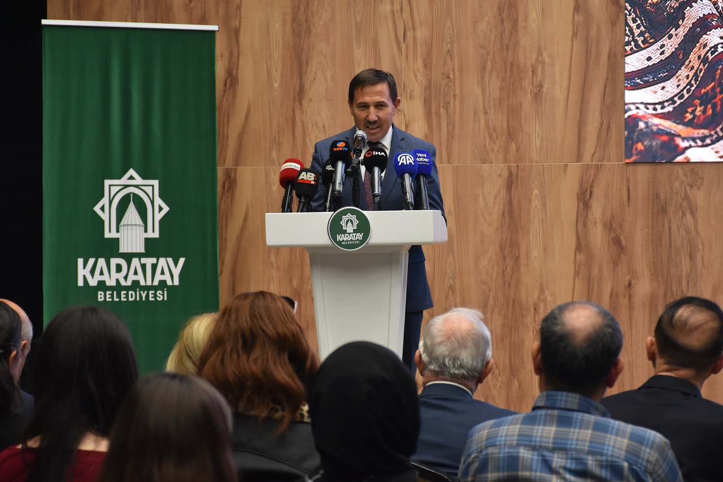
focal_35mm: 142
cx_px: 362
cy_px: 241
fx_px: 2861
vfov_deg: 9.6
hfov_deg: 14.4
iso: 1100
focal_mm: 95
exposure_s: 1/60
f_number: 5.3
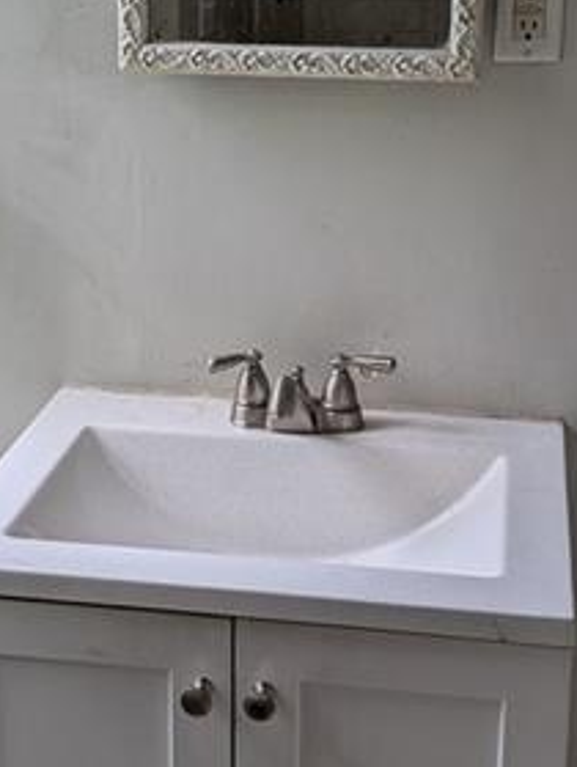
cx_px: 258
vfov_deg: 29.0
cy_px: 206
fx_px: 1463
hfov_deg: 22.3
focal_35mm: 66
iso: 20
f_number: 1.68
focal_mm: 6.9
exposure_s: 1/201
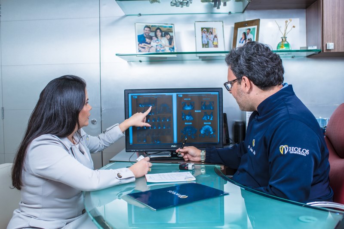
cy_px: 114
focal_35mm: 35
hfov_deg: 54.4
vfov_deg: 37.9
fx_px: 335
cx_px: 172
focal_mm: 35
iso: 100
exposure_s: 1/100
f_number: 4
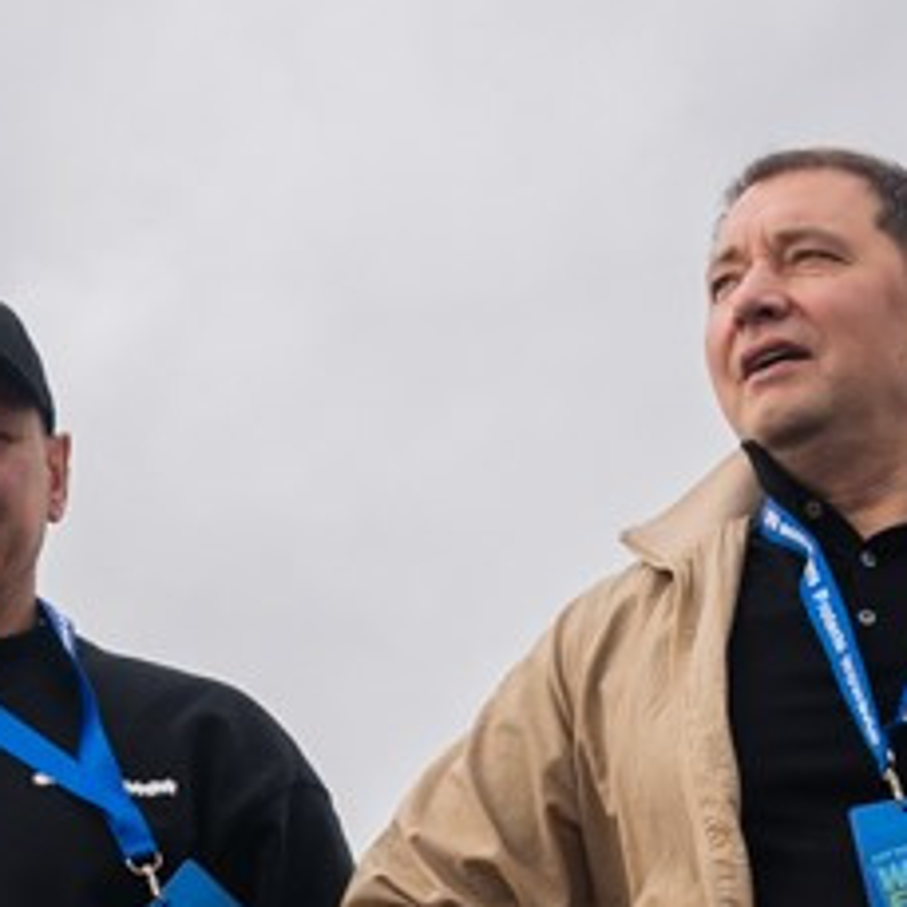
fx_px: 10553
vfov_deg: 4.9
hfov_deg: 4.9
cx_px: 135
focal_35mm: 356
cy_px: 852
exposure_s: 1/160
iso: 125
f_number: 5
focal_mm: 49.9
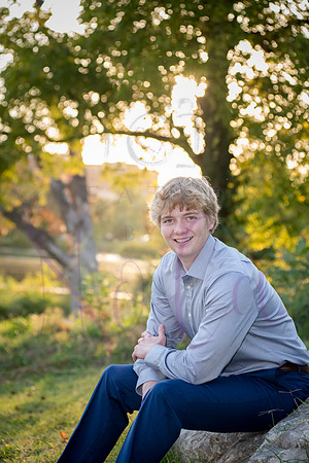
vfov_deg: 25.4
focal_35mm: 80
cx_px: 154
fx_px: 1030
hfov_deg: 17.1
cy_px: 232
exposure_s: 1/500
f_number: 4.5
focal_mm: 80
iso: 800
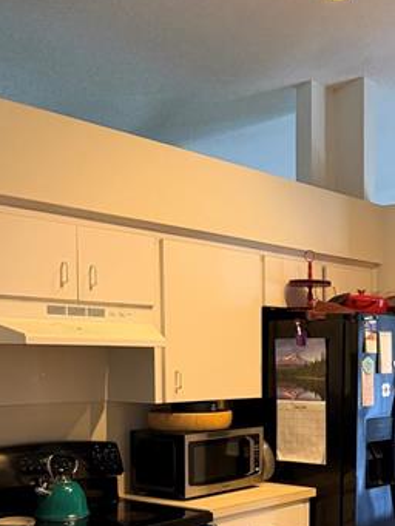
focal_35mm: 54
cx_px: 383
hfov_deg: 25.8
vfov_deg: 34.4
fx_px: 821
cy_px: 423
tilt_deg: -4.7
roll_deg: -1.6
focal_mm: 6.76
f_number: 1.78
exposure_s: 1/60
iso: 500
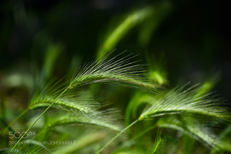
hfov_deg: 10.3
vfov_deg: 6.9
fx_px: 1284
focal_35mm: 200
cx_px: 116
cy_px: 77
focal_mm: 200
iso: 100
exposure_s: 1/1000
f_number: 5
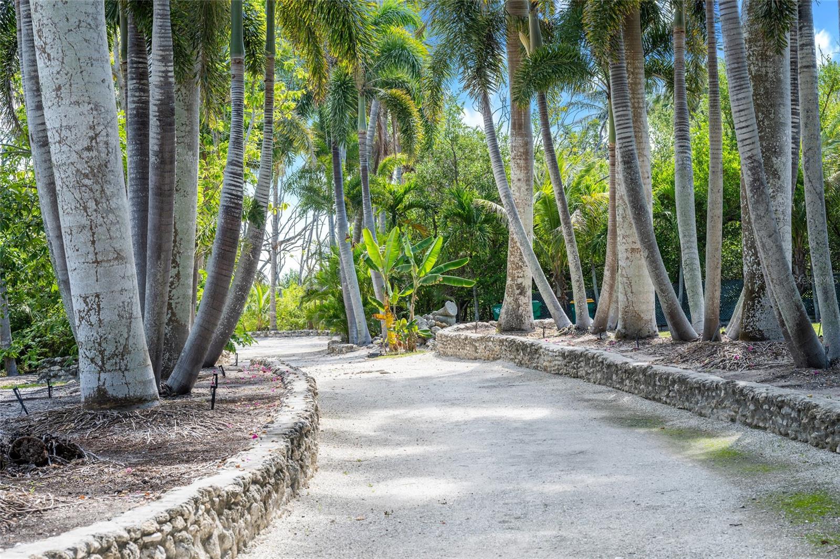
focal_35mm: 57
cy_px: 280
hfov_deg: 35.1
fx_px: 1330
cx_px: 420
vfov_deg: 23.8
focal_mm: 57
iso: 200
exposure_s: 1/500
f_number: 5
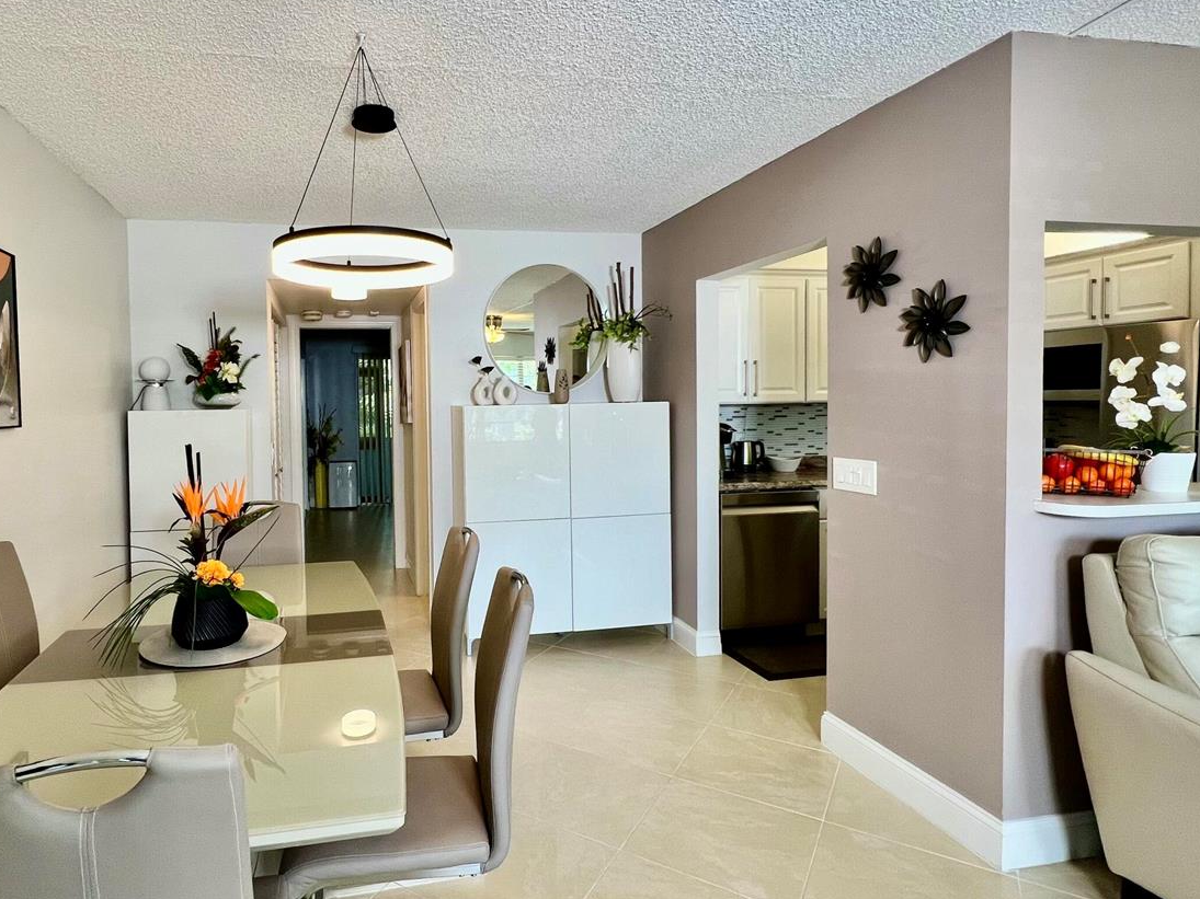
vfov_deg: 68.6
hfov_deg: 83.2
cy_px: 420
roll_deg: +0.5
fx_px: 659
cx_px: 459
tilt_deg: -2.4
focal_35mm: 19
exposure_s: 1/120
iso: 100
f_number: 1.8
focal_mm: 1.57
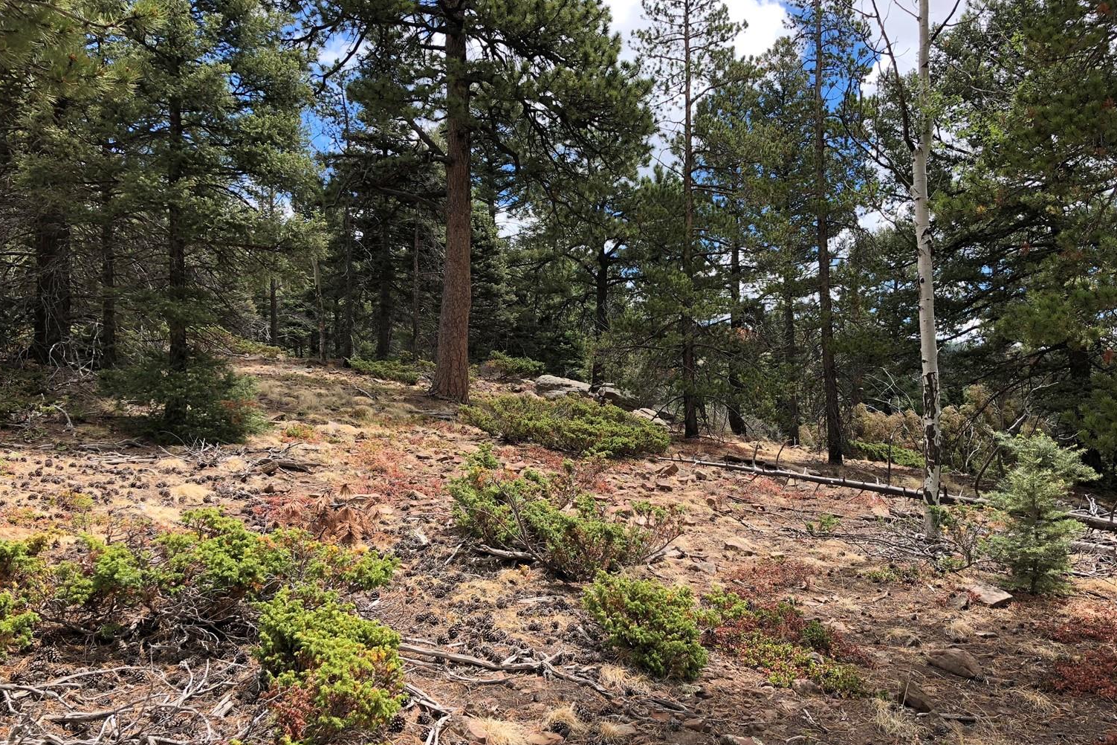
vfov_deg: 42.2
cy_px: 422
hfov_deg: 60.3
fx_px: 962
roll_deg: +1.9
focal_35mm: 31
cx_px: 577
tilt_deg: -0.3
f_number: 1.8
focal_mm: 4
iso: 20
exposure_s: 1/505
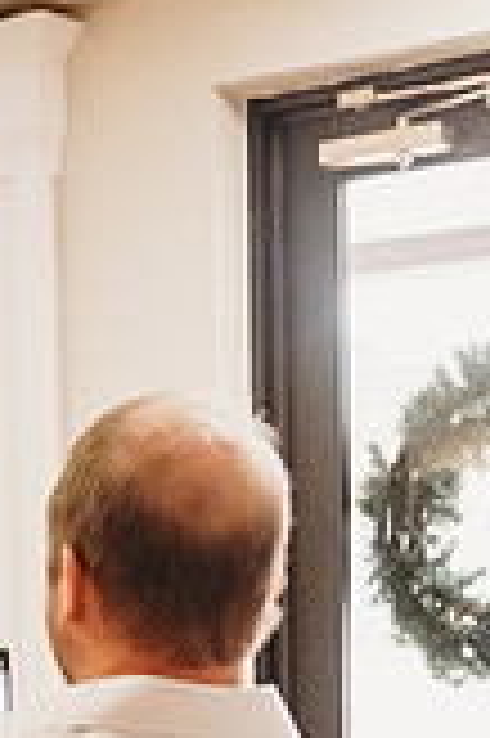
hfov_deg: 14.9
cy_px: 644
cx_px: -121
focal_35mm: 88
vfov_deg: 22.7
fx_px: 1800
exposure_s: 1/200
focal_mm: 32
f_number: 4
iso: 4000
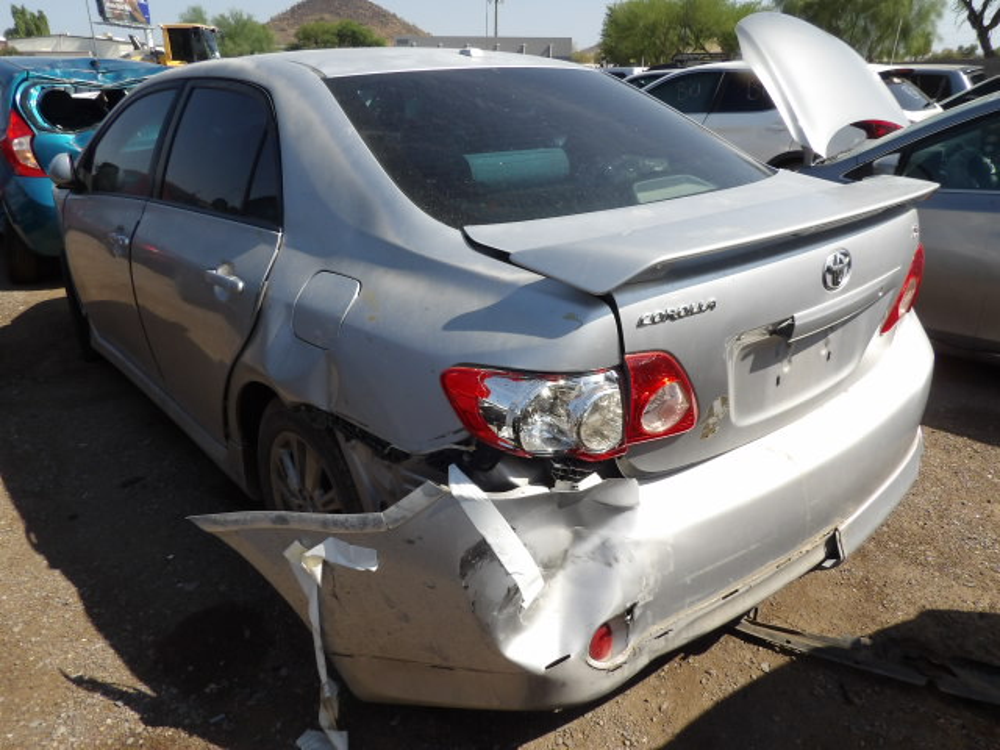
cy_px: 375
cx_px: 500
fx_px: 693
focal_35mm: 24
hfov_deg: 71.6
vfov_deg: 56.8
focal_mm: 4.3
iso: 100
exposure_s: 1/424
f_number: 5.6
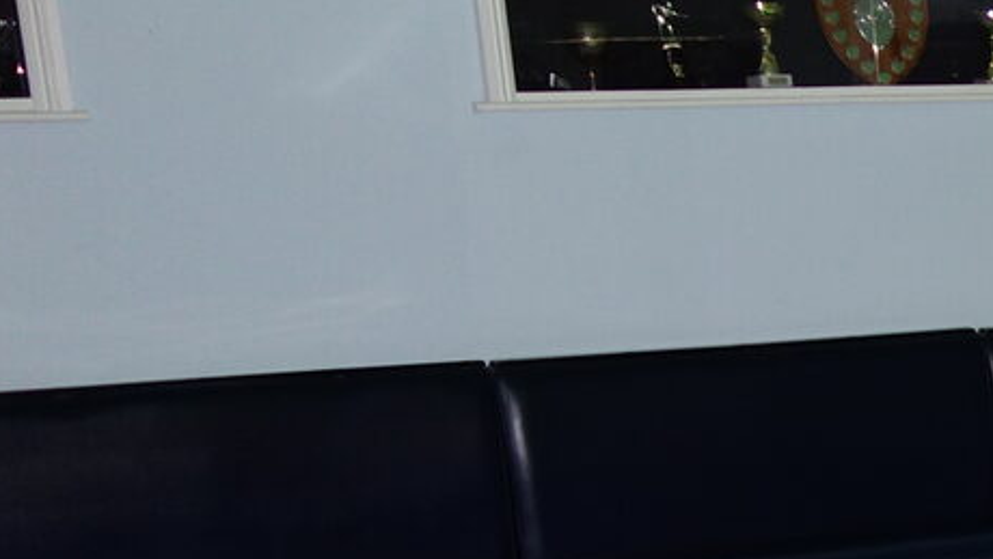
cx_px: 1634
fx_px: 2686
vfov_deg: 11.5
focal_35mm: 102
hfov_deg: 17.9
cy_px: 804
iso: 320
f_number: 1.8
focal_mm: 10.4
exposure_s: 1/30
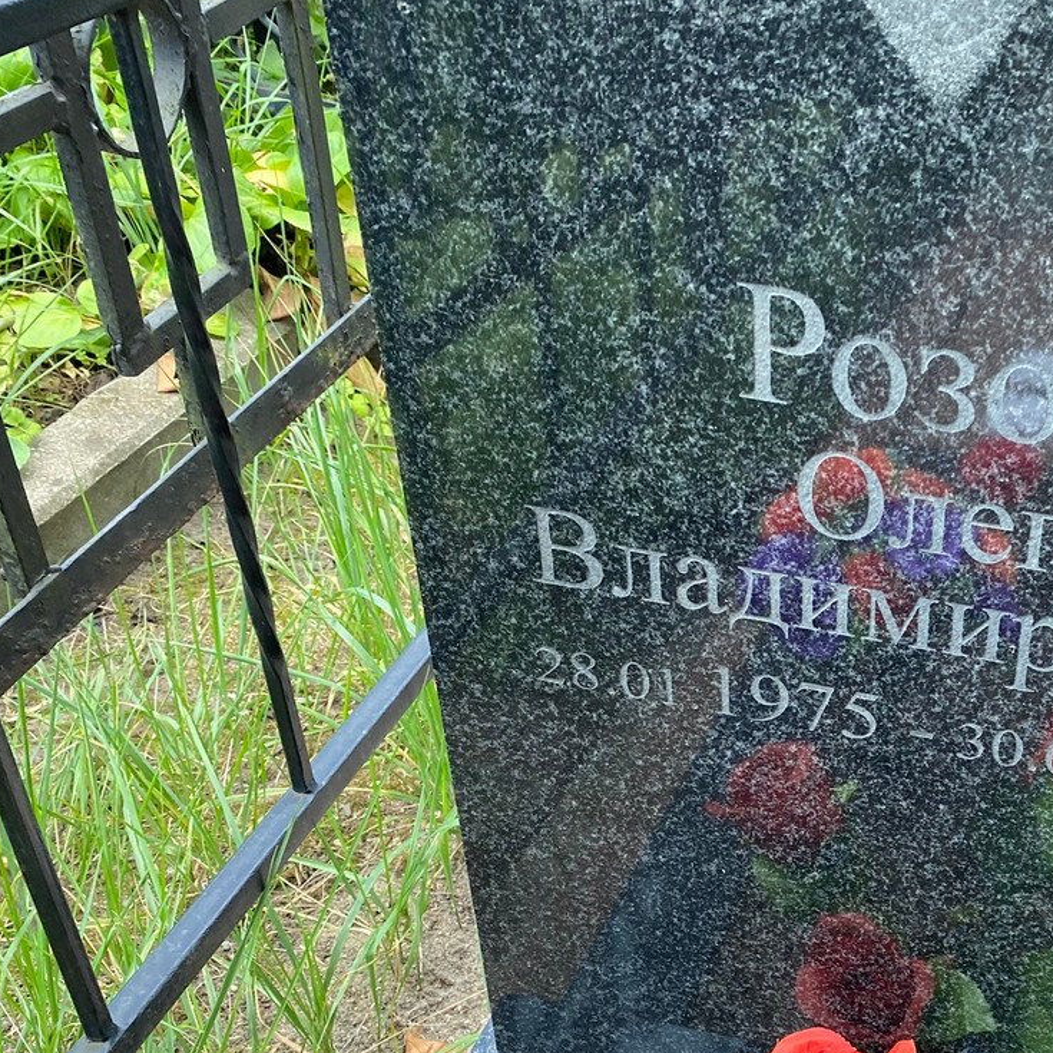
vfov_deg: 37.2
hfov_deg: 35.3
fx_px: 1549
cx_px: 950
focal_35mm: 45
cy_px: 691
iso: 50
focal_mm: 4.25
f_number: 1.8
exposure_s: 1/122
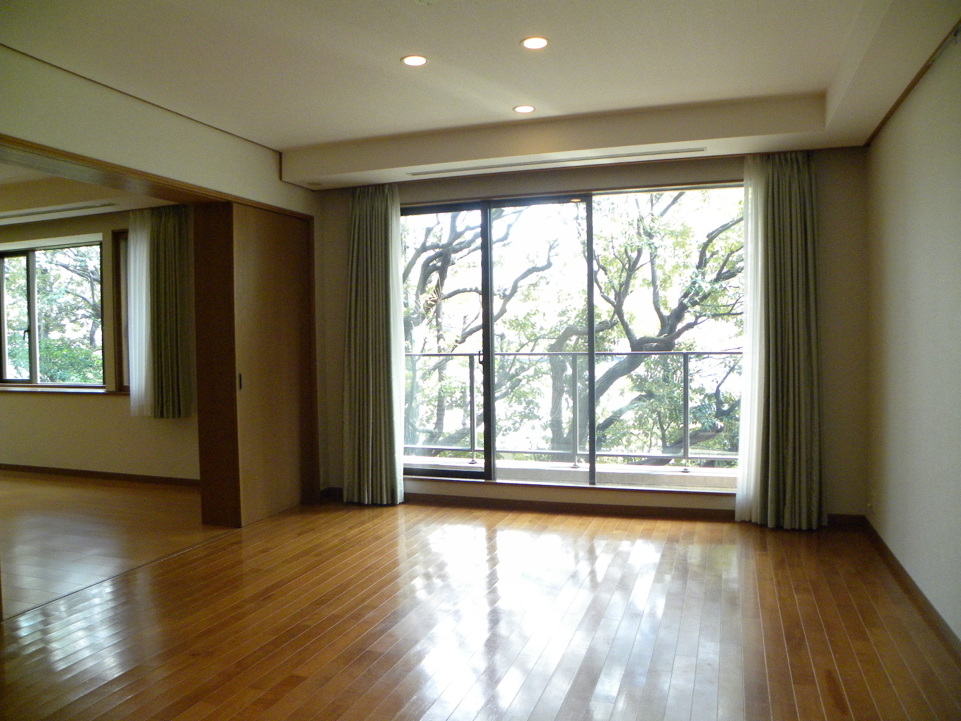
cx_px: 480
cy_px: 360
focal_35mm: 26
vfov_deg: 53.1
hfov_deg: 67.3
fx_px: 722
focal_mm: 4.6
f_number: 2.8
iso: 376
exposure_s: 1/109
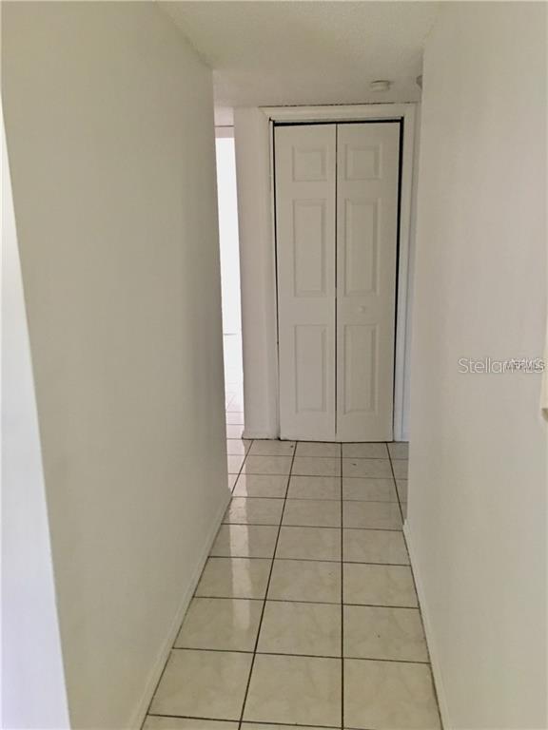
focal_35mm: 29
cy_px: 365
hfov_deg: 48.2
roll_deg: +0.7
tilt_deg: -13.2
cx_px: 274
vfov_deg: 61.7
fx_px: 612
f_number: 2.2
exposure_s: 1/15
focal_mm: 4.15
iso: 100
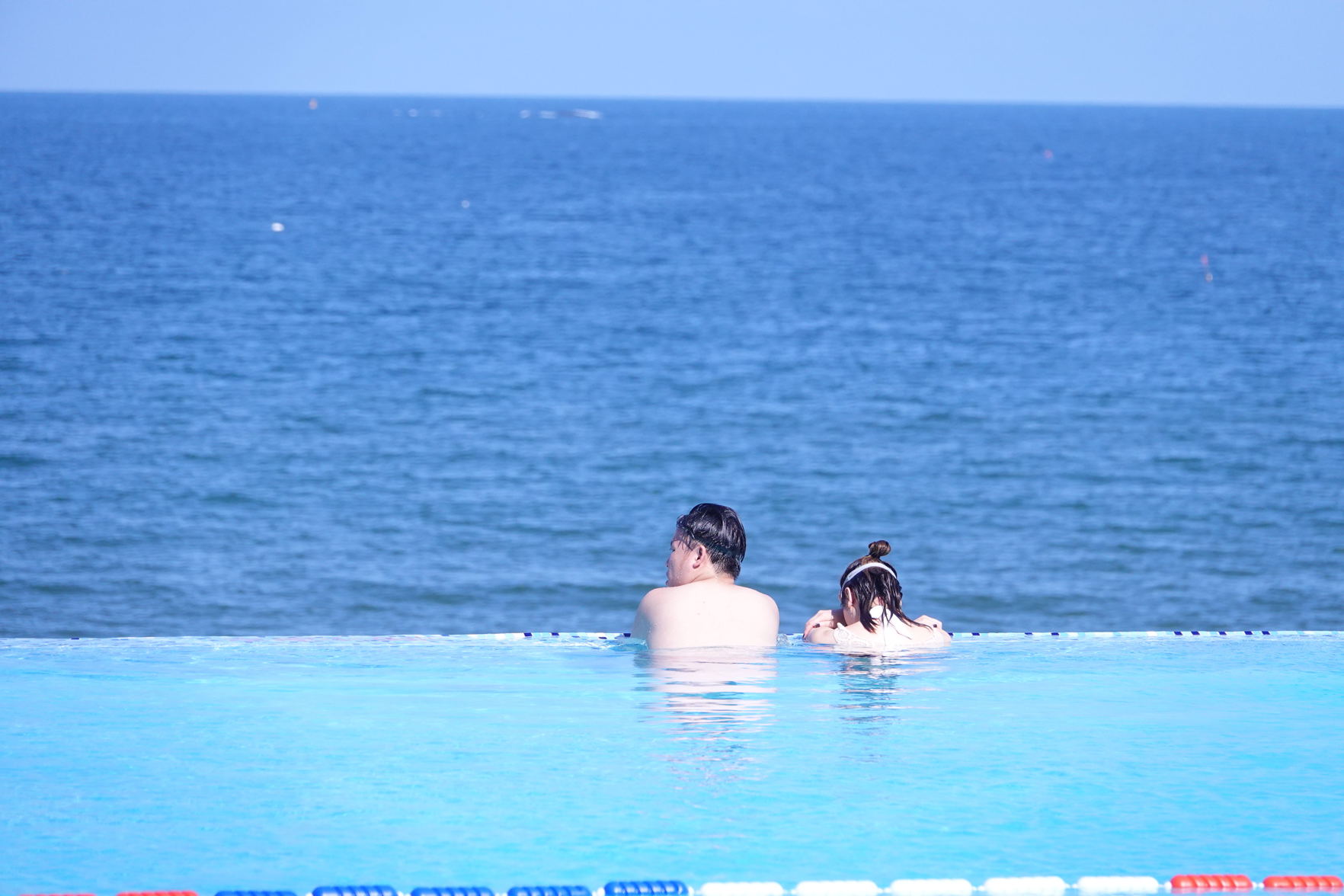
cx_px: 672
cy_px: 448
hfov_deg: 7.1
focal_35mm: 289
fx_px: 10788
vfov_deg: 4.8
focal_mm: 105.83
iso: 320
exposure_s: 1/2000
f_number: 4
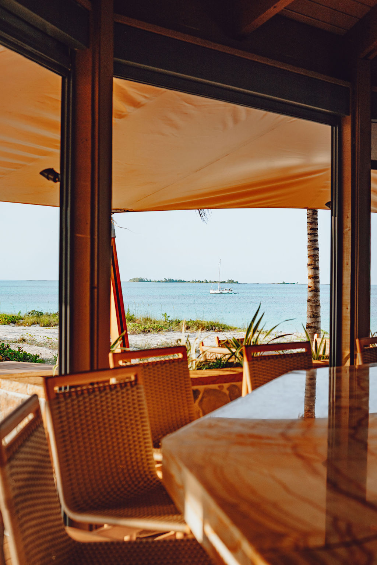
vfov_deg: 39.6
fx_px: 785
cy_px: 282
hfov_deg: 27.0
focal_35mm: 50
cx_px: 188
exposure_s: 1/1250
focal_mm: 50
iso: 250
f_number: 4.5
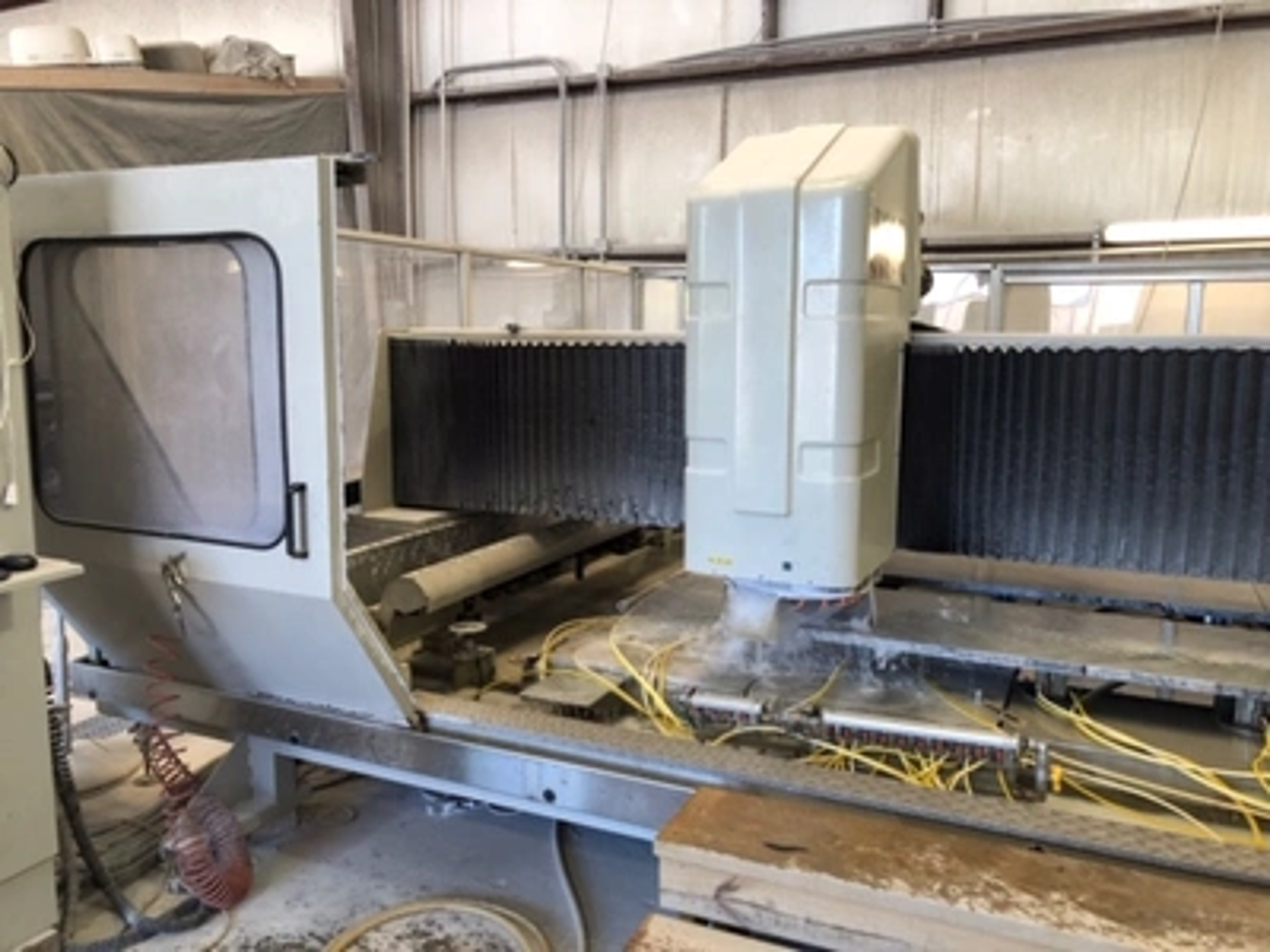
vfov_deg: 49.7
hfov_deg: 63.4
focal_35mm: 28
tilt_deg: -7.4
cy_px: 476
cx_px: 635
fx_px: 1027
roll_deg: +0.1
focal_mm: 3.99
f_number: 1.8
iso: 32
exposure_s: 1/30
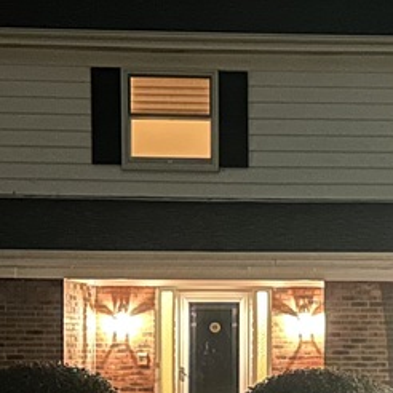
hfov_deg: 13.7
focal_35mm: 124
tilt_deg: -1.0
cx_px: 460
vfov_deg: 13.9
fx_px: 1593
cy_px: 363
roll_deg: -0.2
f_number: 1.78
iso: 1600
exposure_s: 1/9
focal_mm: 6.86
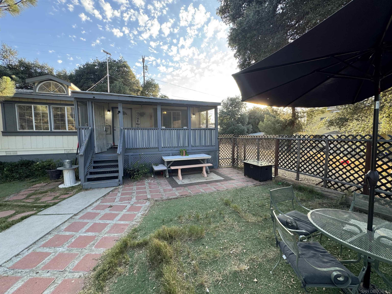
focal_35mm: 14
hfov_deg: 102.1
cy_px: 147
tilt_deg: -4.4
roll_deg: +0.7
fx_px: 159
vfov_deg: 85.7
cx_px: 196
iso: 50
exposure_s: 1/99
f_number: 2.2
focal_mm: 2.22
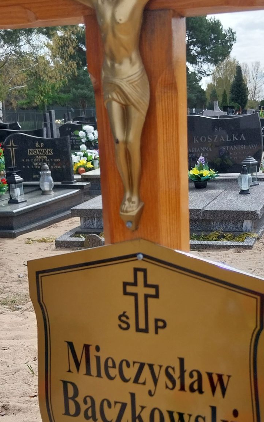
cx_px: 163
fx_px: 564
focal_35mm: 49
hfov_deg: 26.3
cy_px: 233
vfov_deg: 41.0
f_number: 1.8
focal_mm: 4
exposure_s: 1/763
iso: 25
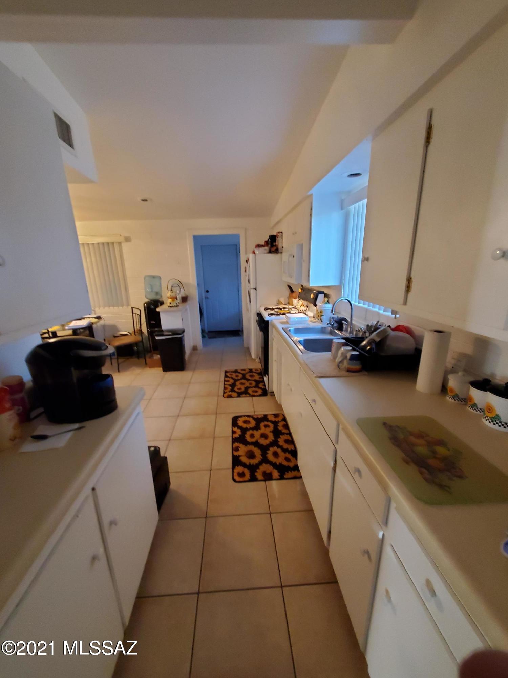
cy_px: 339
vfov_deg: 106.2
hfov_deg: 89.9
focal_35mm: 13
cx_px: 254
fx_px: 254
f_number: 2.2
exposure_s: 1/29
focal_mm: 1.8
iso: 500
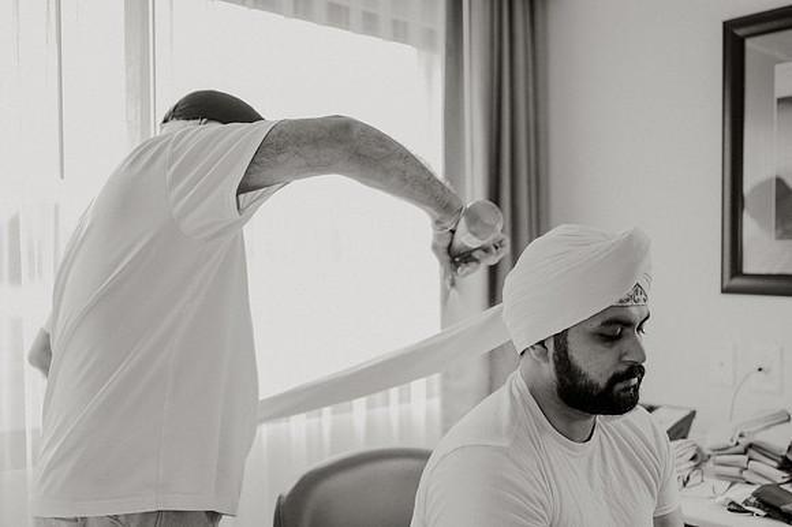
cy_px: 278
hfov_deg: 52.0
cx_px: 418
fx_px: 812
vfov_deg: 35.9
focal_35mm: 37
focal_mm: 35
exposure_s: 1/100
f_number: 2
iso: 2000
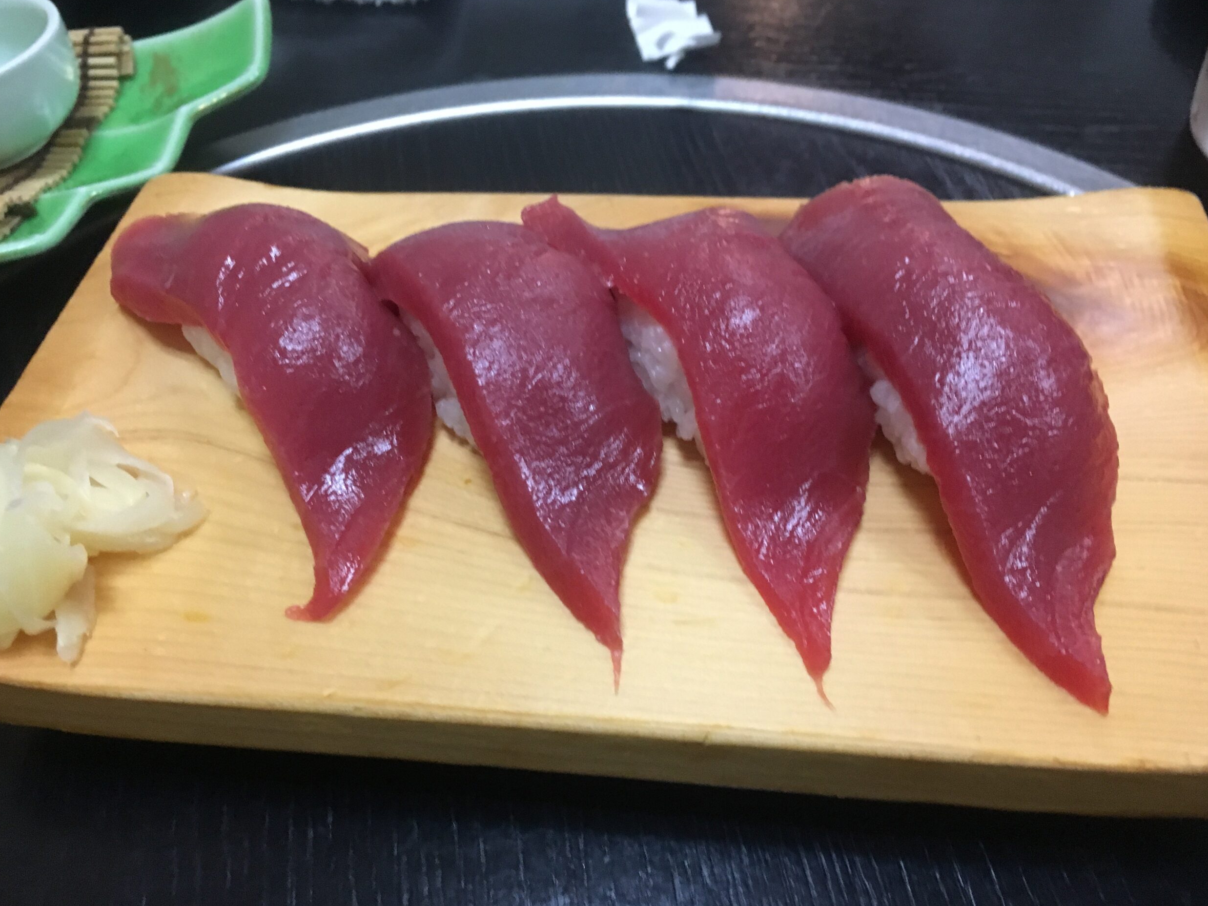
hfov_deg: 60.0
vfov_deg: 46.8
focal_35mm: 30
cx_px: 610
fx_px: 1047
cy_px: 454
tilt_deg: -49.2
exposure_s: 1/20
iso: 200
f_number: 2.2
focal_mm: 4.15
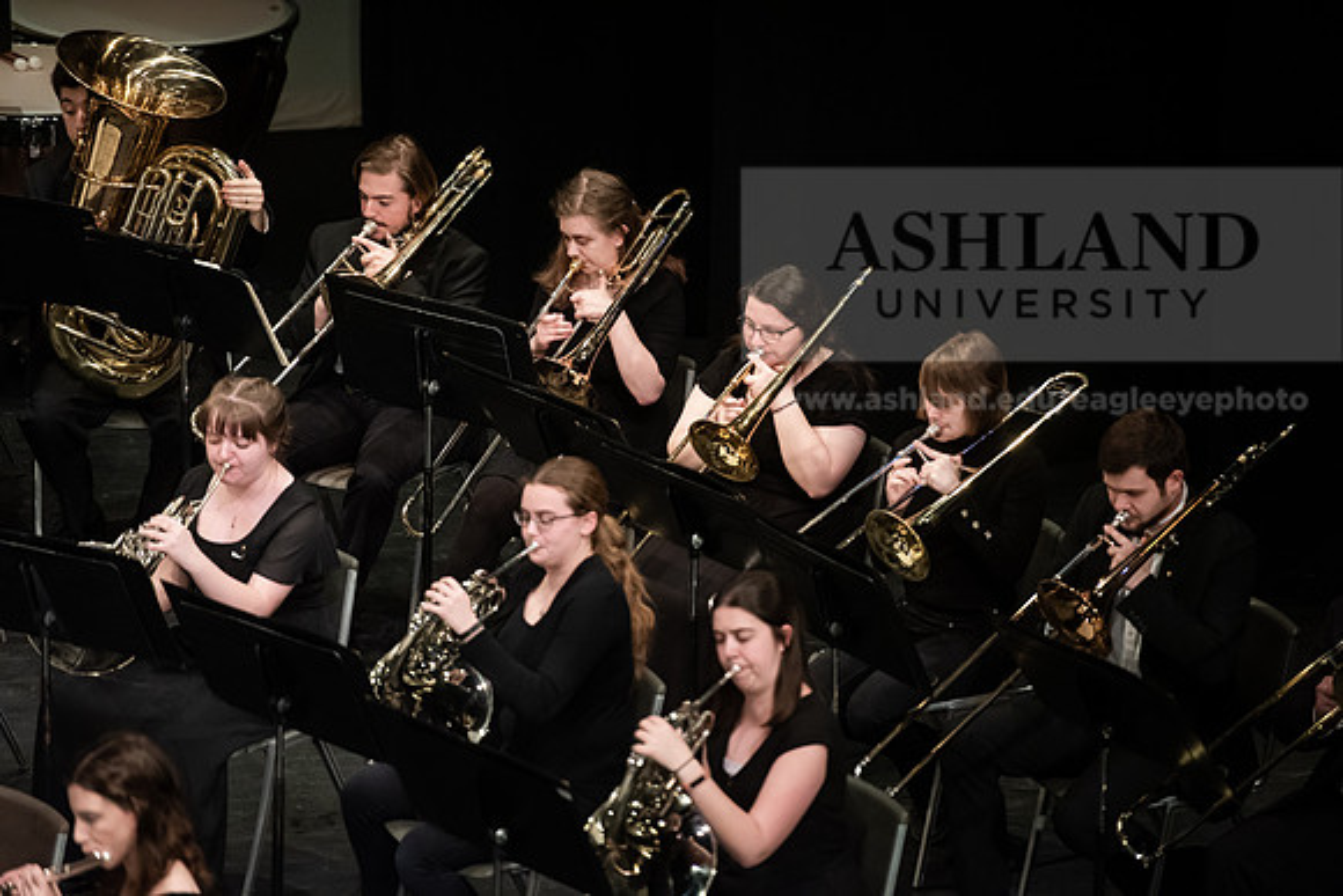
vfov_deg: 7.0
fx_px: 7276
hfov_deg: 10.5
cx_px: 672
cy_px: 448
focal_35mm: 195
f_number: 3.2
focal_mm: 195
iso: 3200
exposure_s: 1/250
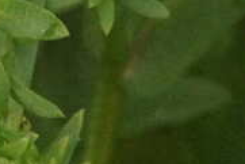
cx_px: 253
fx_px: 6770
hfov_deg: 2.1
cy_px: -317
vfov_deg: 1.4
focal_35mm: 994
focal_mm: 100
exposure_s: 1/160
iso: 3200
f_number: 13
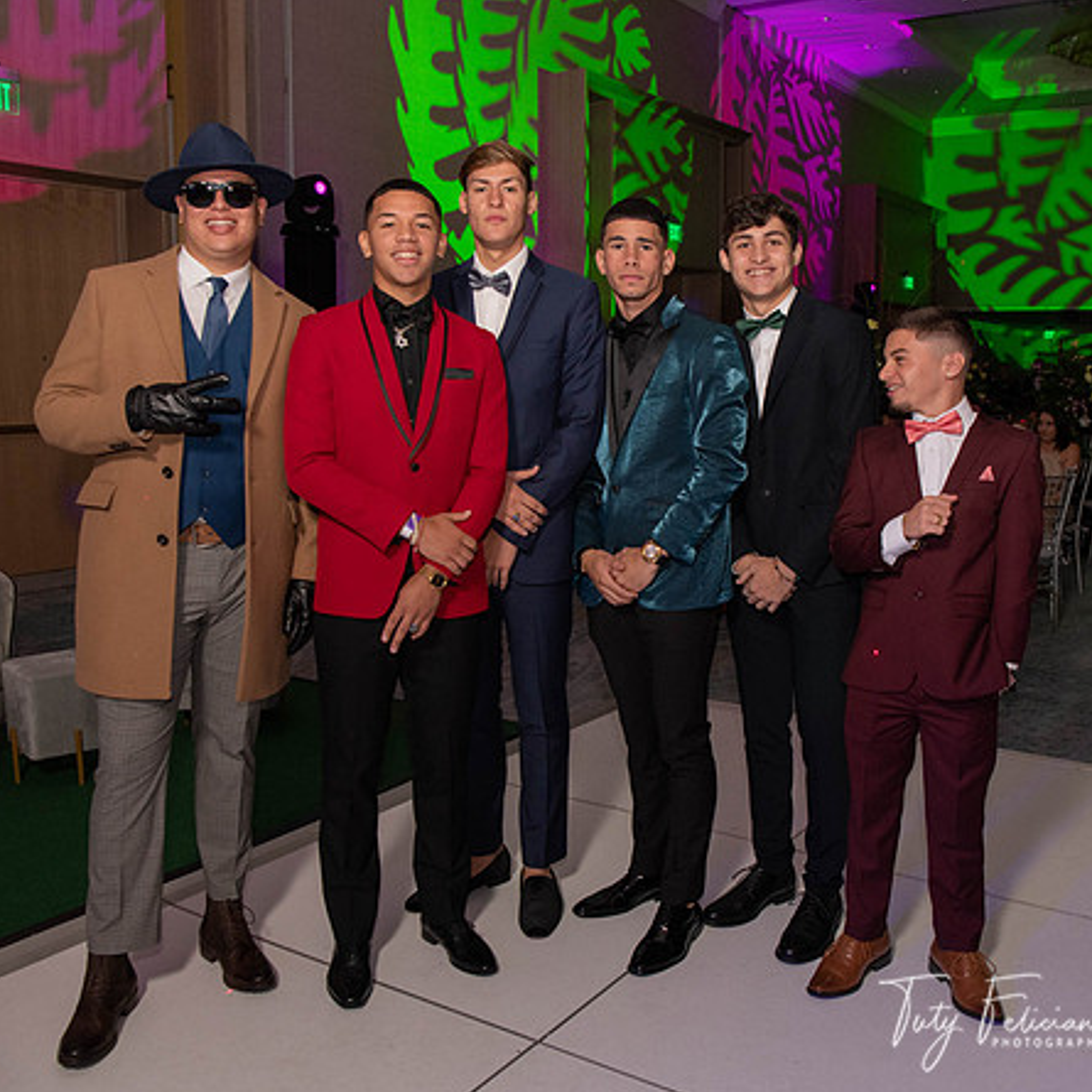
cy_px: 552
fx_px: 1142
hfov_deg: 50.9
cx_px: 639
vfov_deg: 51.1
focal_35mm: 32
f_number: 6.3
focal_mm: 24
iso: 1250
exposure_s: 1/125
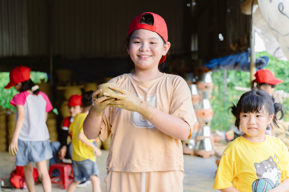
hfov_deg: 40.3
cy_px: 96
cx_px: 144
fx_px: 393
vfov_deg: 27.5
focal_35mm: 49
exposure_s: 1/200
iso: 400
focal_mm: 49
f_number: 2.8
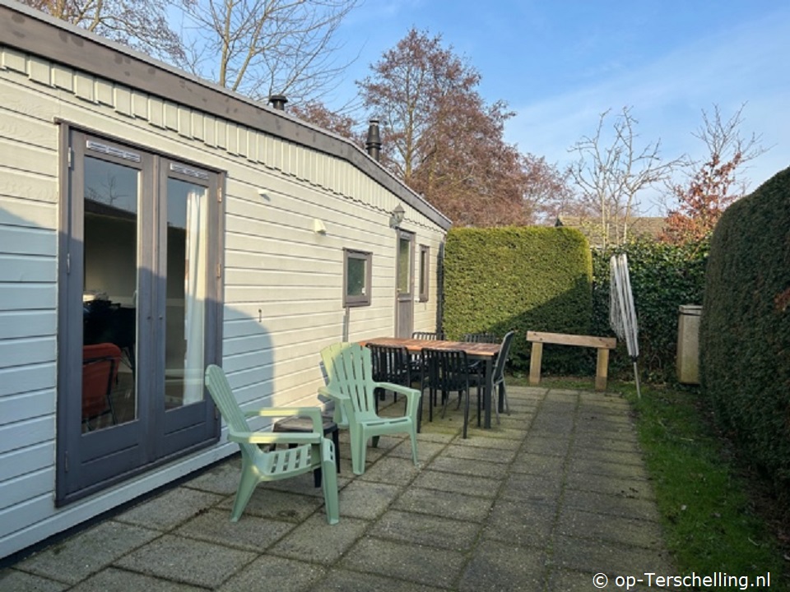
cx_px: 395
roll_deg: -0.7
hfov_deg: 67.3
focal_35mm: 26
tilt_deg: -2.2
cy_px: 296
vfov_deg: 53.1
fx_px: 593
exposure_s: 1/1901
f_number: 1.5
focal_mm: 5.7
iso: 50
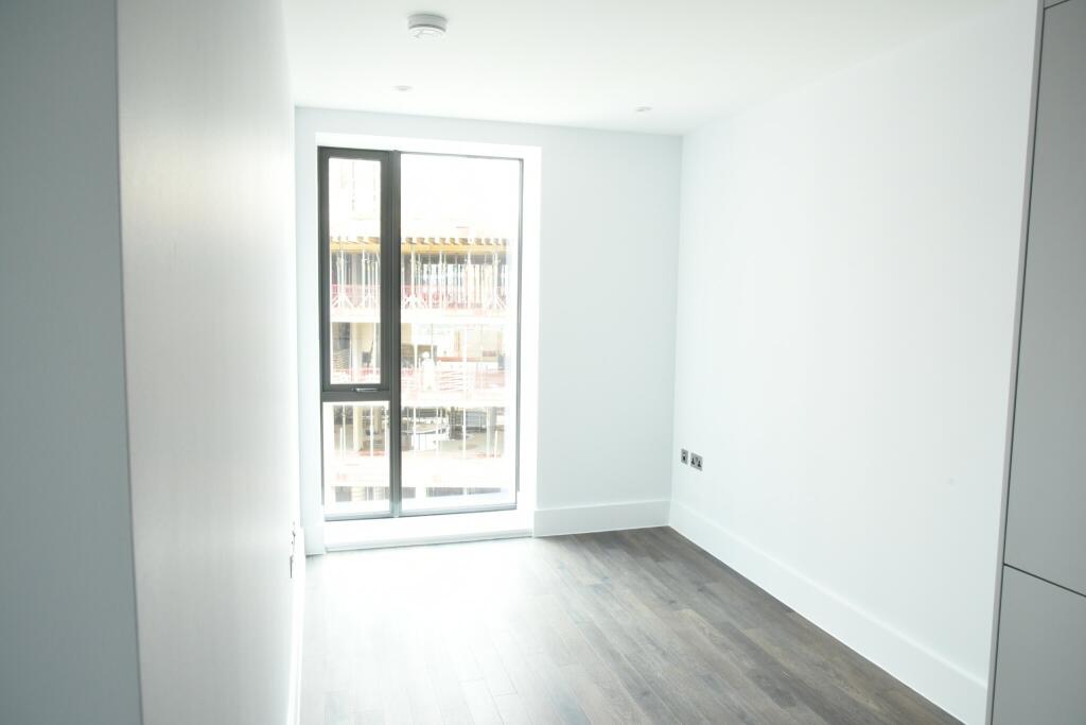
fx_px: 724
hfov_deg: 73.7
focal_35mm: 24
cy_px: 362
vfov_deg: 53.1
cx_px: 543
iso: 2500
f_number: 10
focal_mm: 24
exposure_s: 1/80
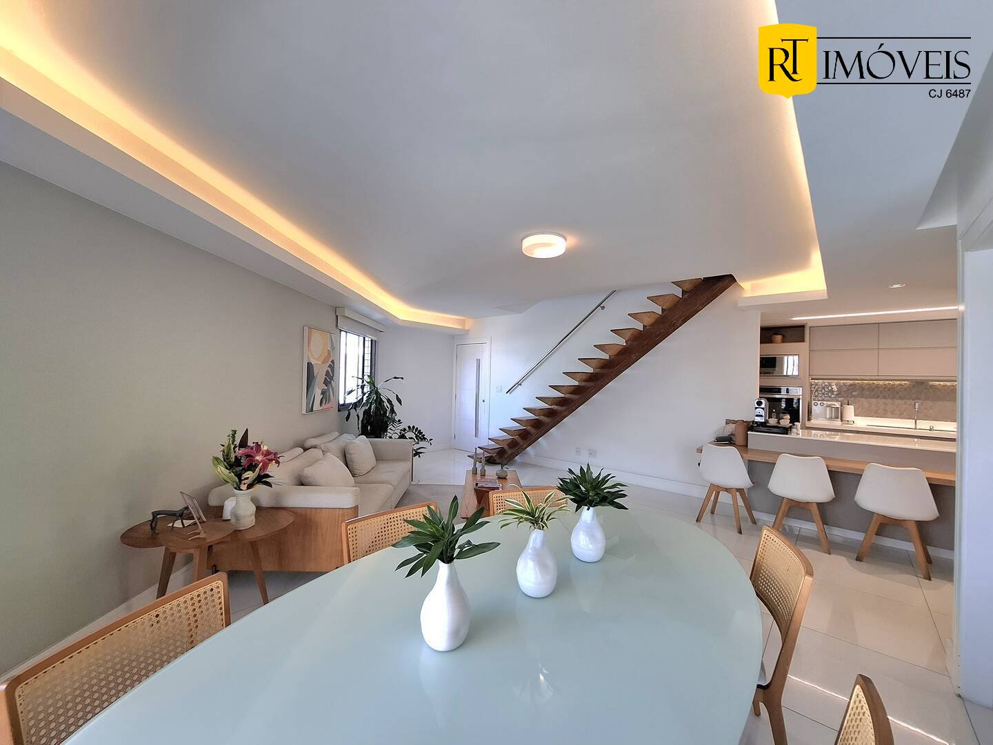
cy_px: 372
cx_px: 496
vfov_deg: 89.9
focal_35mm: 13
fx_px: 373
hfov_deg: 106.2
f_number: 2.2
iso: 40
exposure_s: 1/40
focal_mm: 1.74
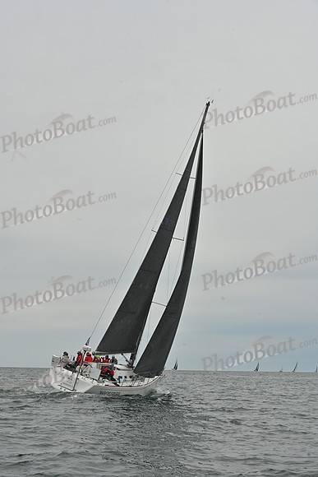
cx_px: 159
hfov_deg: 18.2
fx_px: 993
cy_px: 238
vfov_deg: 27.0
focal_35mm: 75
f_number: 10
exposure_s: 1/1250
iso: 320
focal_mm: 75
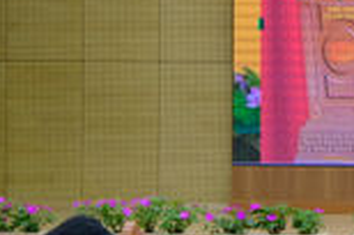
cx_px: 614
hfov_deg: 8.8
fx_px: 2208
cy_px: 106
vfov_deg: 6.1
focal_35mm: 225
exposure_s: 1/200
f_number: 4.5
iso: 2000
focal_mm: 42.9
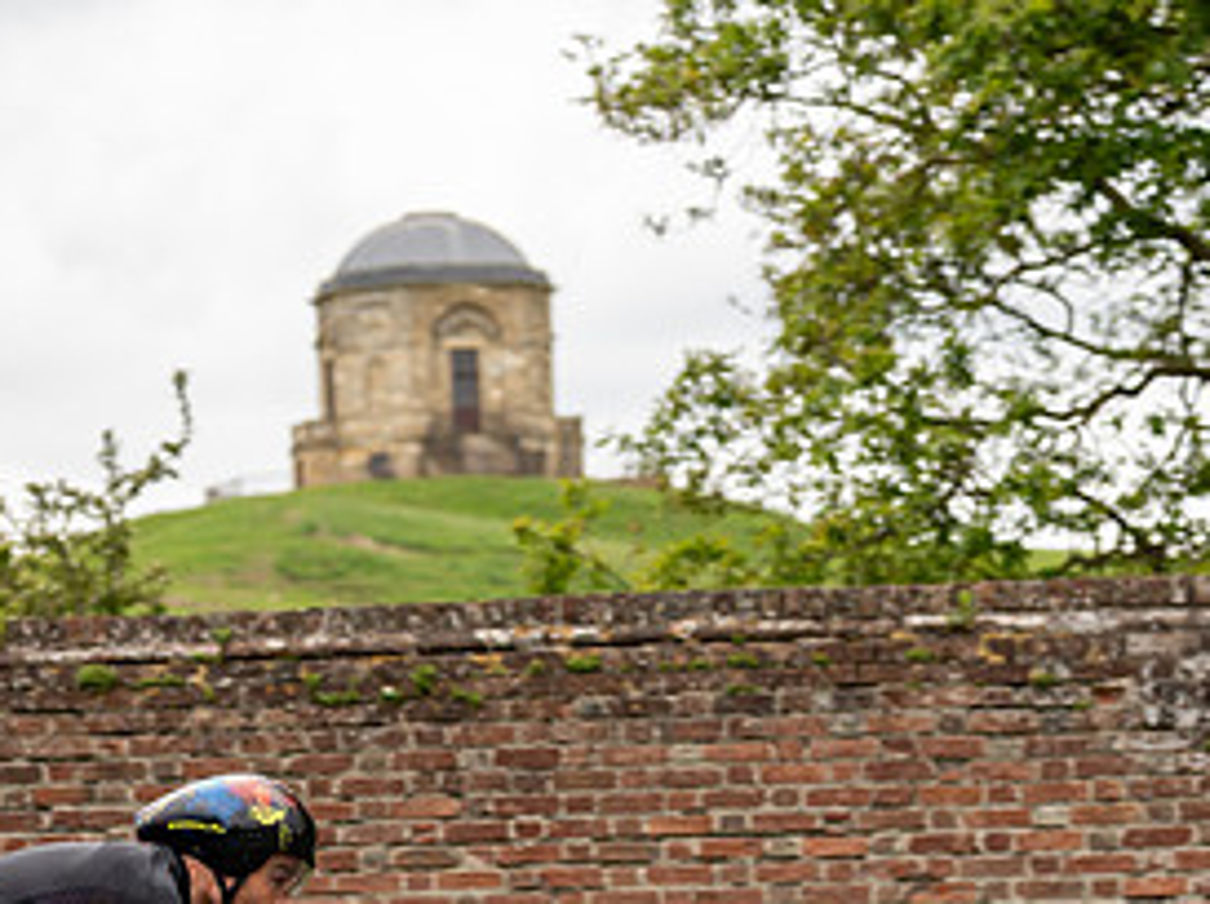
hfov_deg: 12.4
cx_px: 169
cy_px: 902
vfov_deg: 9.3
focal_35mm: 159
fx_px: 5551
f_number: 3.5
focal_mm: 70
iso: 320
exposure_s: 1/1000
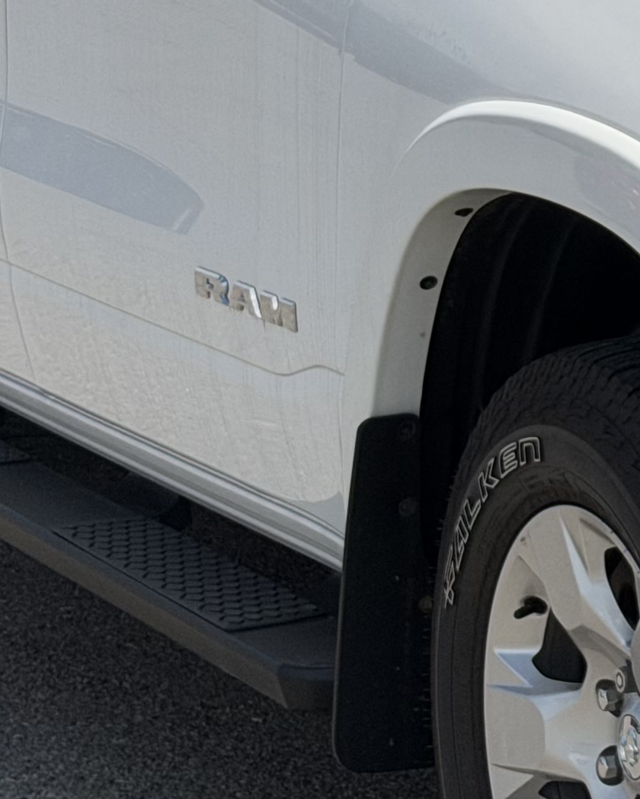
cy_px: 72
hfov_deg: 8.4
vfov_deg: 10.7
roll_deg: -0.5
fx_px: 4259
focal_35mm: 180
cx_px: 959
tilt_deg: -6.0
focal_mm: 6.76
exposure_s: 1/8772
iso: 64
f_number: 1.78
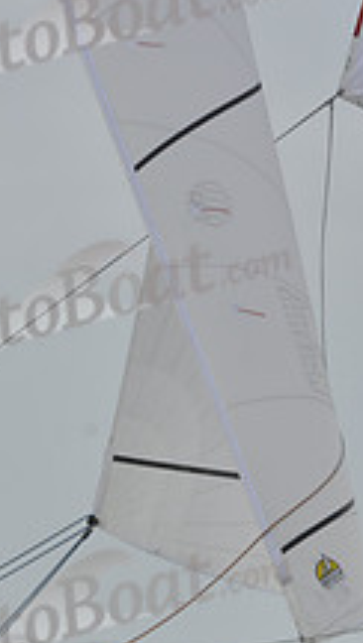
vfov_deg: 2.5
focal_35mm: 871
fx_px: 14858
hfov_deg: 1.4
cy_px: 499
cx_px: -280
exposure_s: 1/1250
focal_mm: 310
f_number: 9
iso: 400
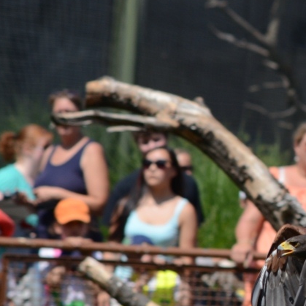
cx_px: 347
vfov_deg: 2.9
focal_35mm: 607
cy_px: 164
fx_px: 6071
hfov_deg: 2.9
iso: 400
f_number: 8
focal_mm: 200
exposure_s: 1/1250
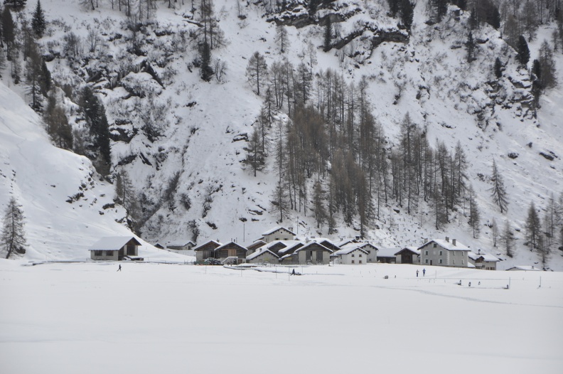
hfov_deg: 13.1
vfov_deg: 8.7
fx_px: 2460
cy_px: 187
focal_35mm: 158
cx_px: 282
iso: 320
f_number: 5.3
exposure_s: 1/4000
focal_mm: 105
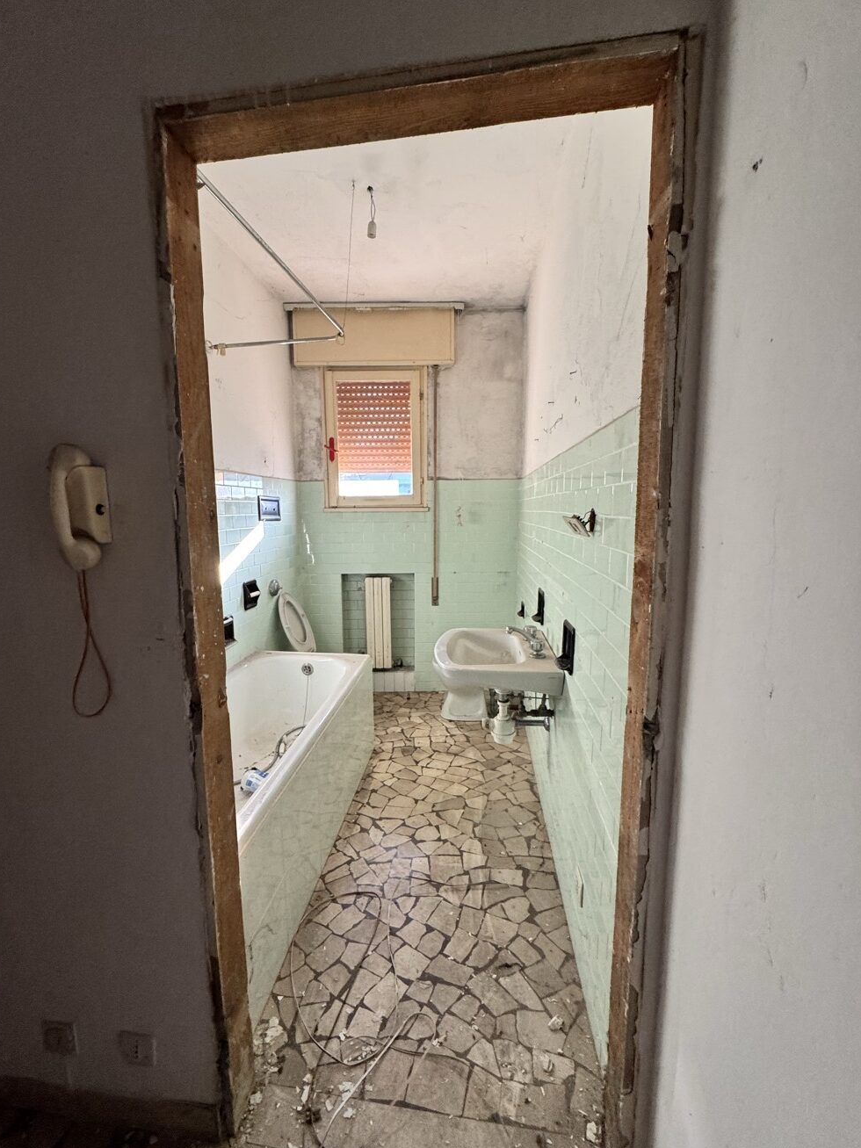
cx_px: 407
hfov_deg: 81.7
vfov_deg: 98.2
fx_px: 498
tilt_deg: -5.0
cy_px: 572
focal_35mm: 15
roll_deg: +1.6
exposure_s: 1/99
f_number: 2.2
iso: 250
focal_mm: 2.22
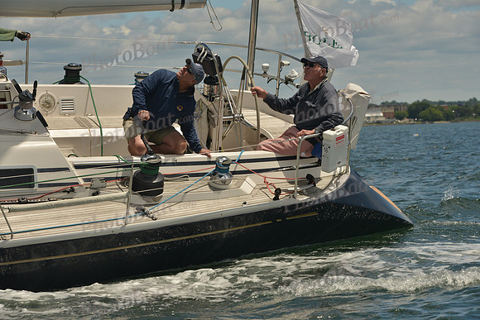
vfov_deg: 10.2
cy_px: 160
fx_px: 1800
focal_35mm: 135
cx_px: 240
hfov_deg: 15.2
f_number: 9
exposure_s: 1/800
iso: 400
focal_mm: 135
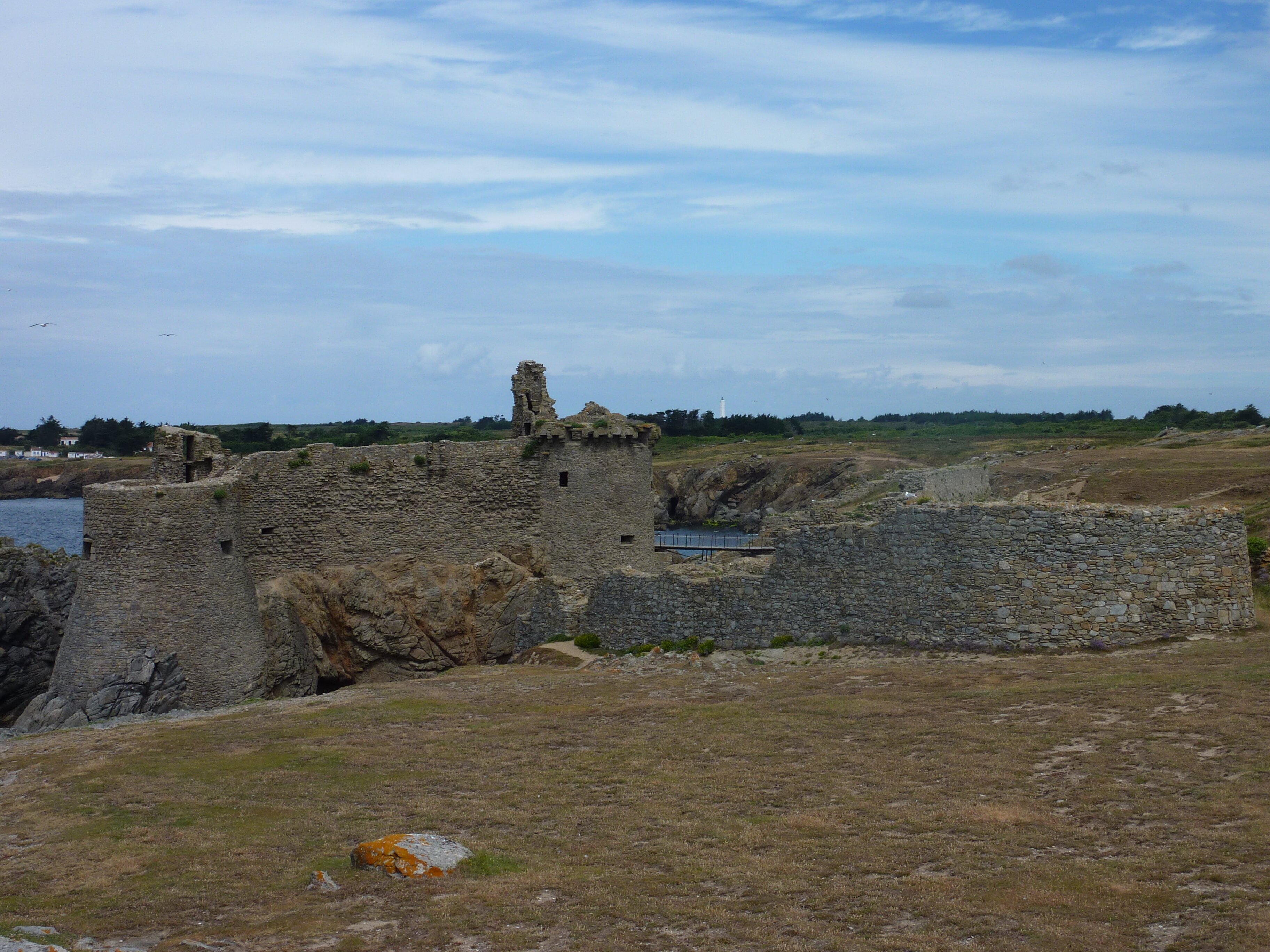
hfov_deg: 42.1
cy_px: 476
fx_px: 1651
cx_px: 635
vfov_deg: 32.2
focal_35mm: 45
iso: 80
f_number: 5.6
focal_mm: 7.3
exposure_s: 1/500
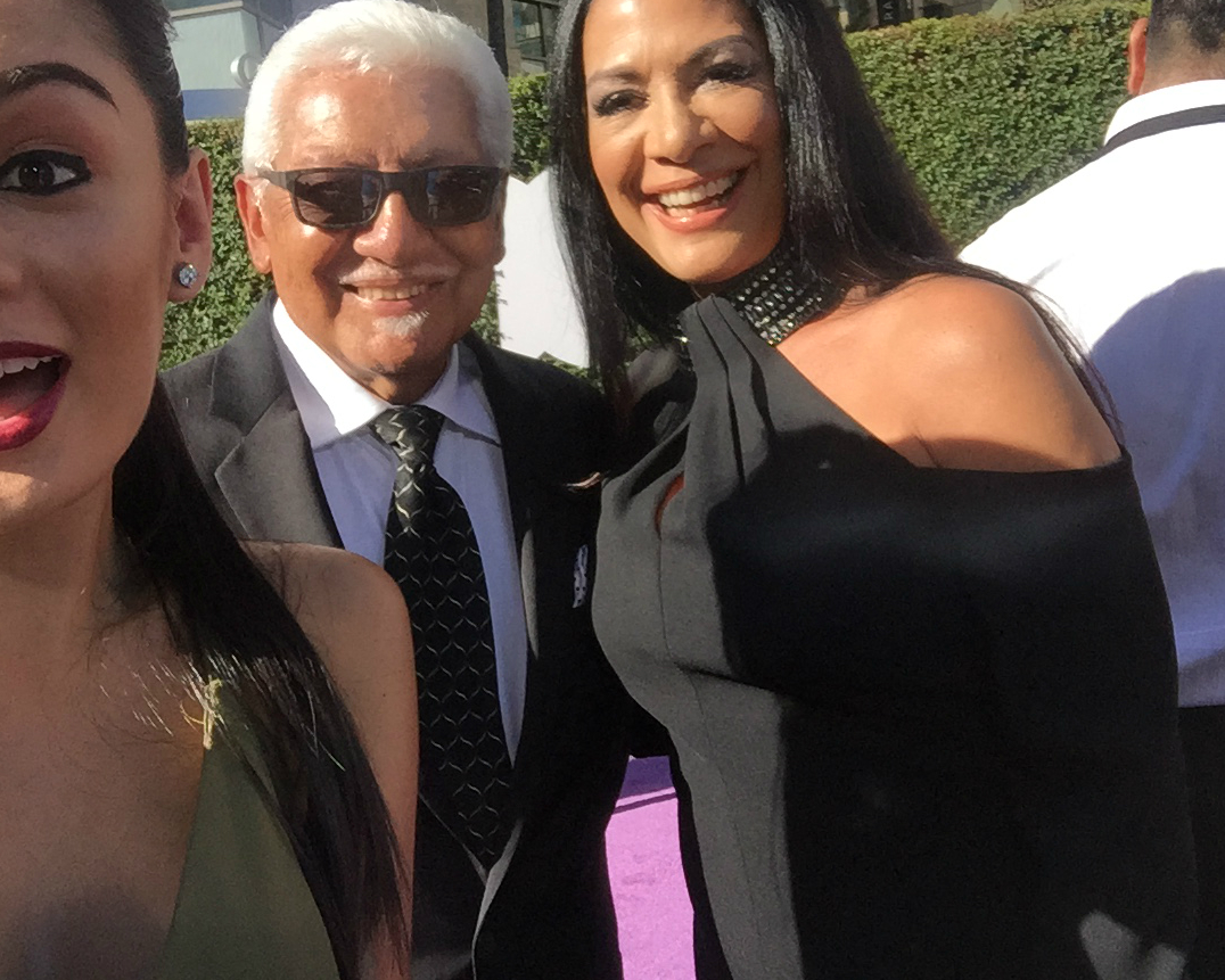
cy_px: 440
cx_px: 508
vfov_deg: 41.1
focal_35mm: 36
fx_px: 1305
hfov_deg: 50.0
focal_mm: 2.65
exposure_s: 1/1142
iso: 32
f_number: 2.2
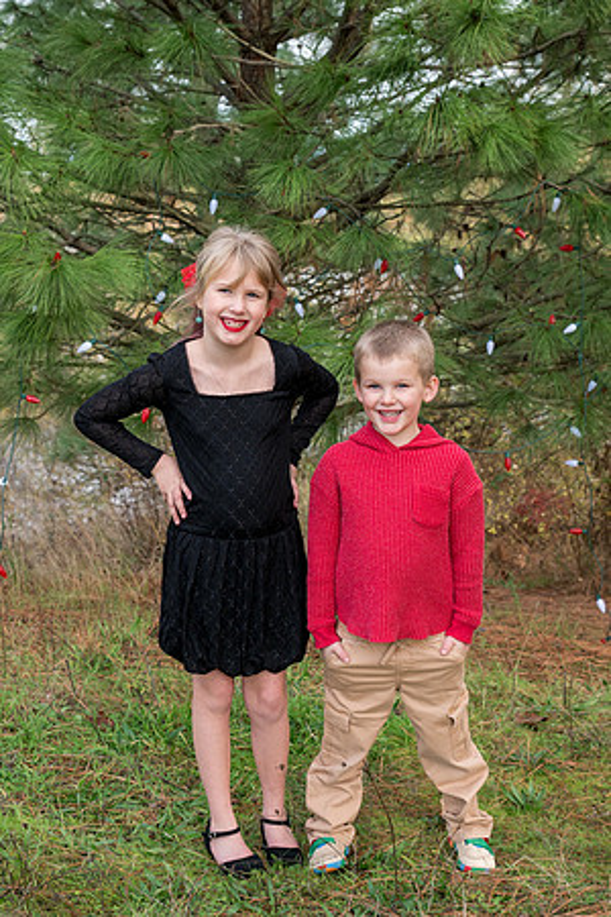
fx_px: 1324
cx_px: 306
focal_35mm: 52
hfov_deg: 26.0
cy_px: 458
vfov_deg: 38.2
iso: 400
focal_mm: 35
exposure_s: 1/320
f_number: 5
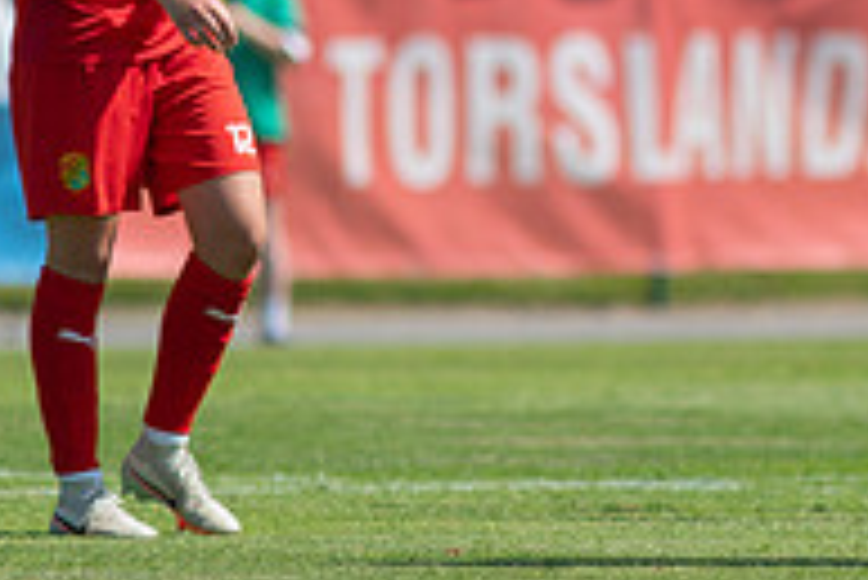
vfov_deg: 1.0
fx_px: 32646
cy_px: -110
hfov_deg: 1.5
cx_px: 1237
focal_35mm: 1353
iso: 125
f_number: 3.2
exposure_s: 1/2000
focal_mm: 300
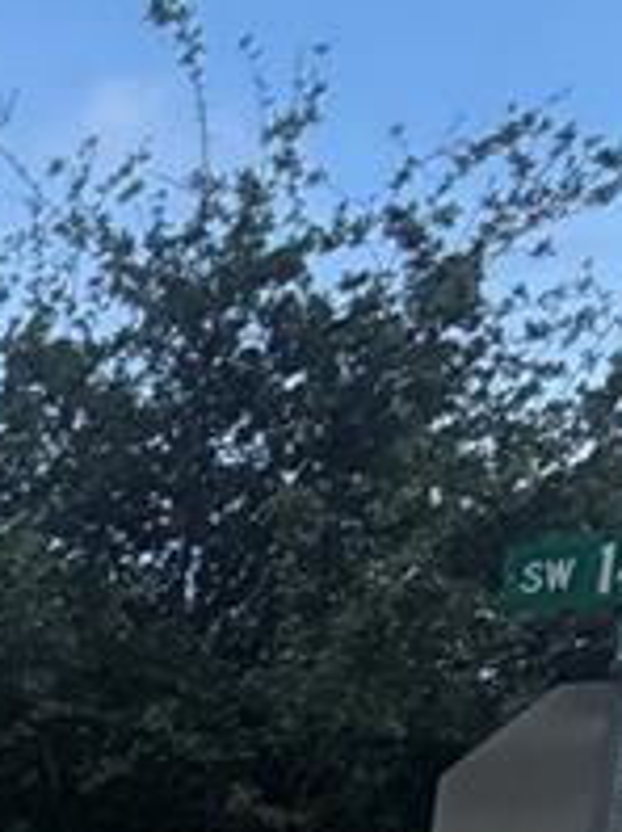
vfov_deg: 18.4
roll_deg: -1.0
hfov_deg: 11.3
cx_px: -1198
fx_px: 2041
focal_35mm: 85
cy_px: 1467
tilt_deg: -7.0
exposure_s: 1/742
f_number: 2.2
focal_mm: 2.22
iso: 40
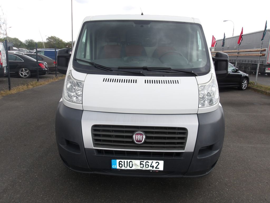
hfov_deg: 65.3
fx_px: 211
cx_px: 135
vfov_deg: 51.4
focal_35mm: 27
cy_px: 102
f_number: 3
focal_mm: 4.9
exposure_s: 1/468
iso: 100
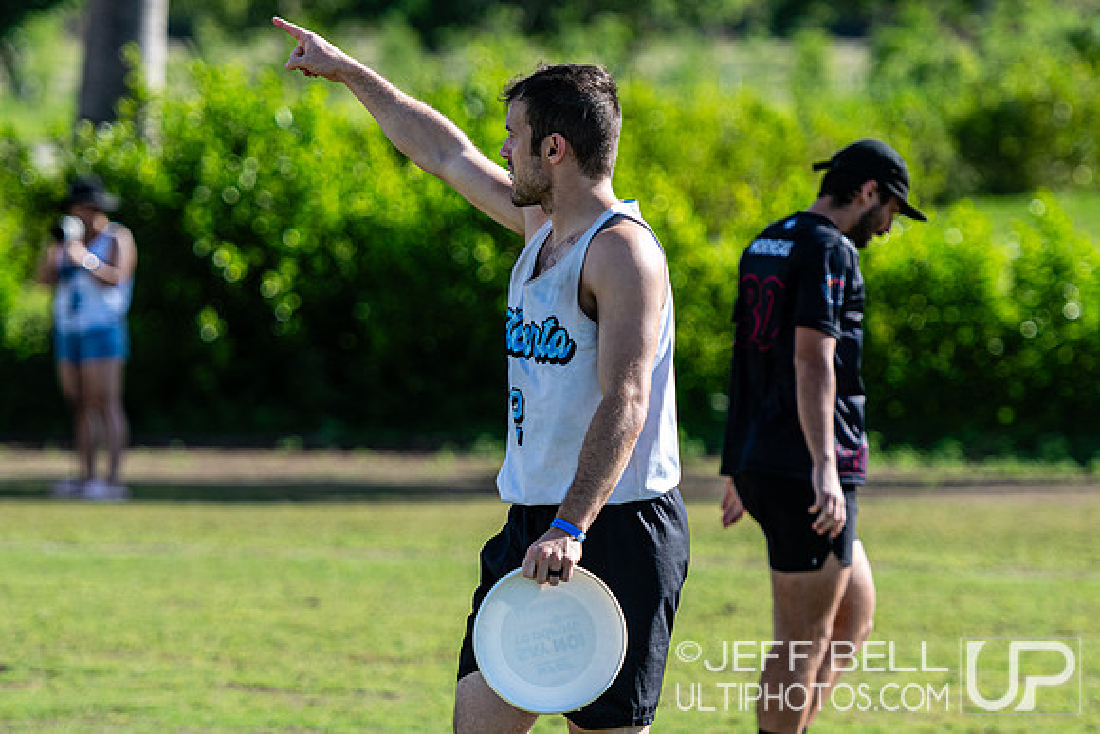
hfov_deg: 7.9
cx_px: 554
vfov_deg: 5.2
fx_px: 8007
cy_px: 452
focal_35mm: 262
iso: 250
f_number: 3.2
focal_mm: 160
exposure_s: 1/2500
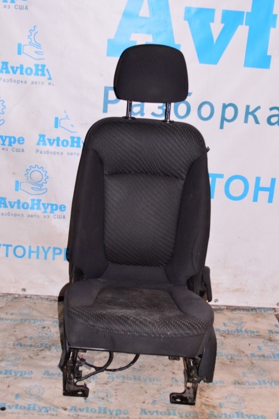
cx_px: 140
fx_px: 594
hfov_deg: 26.4
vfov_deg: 38.9
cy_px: 210
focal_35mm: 51
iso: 1600
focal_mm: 34
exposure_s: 1/160
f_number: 8
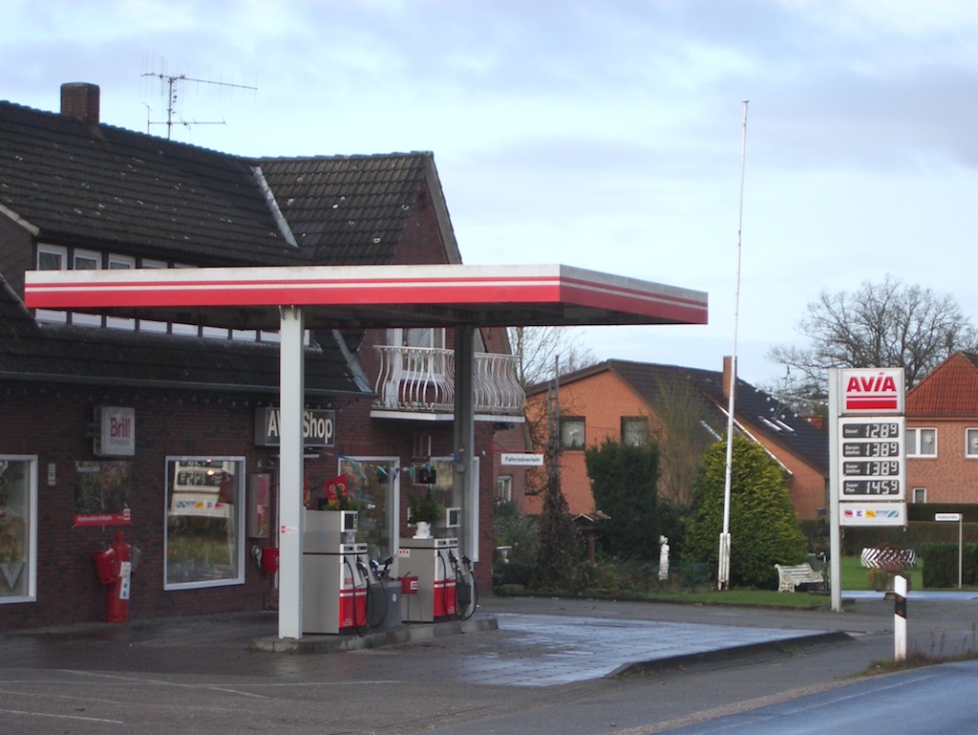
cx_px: 489
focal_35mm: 105
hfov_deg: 18.7
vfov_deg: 14.1
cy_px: 368
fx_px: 2968
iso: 80
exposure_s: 1/100
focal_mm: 17.4
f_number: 4.8
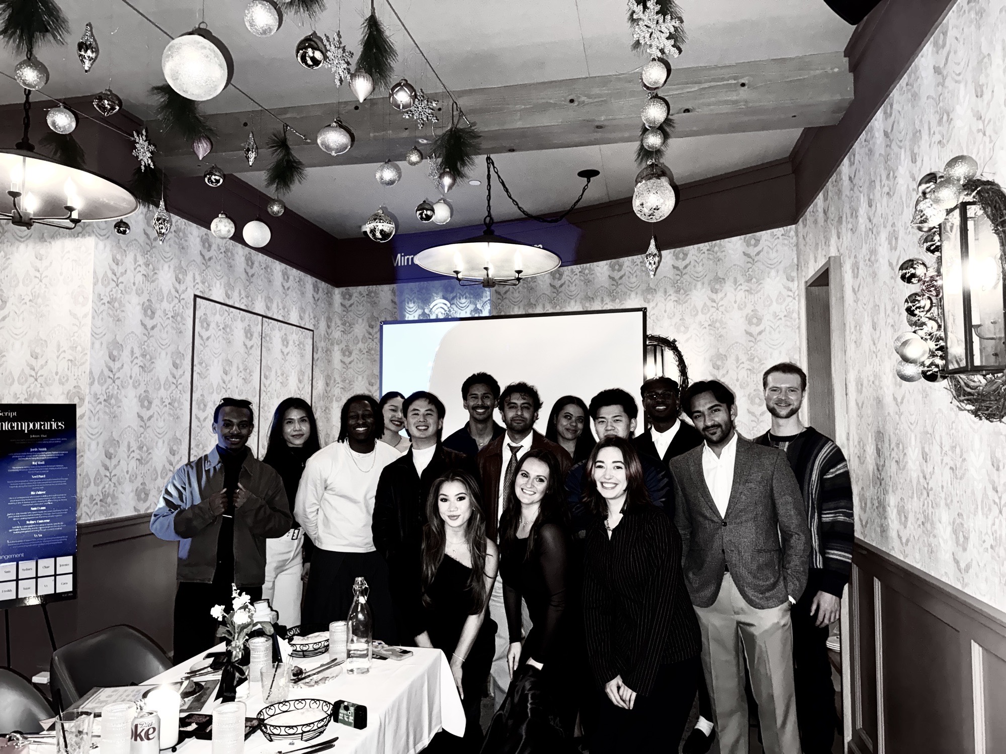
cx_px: 503
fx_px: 697
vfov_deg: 56.8
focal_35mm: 24
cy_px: 377
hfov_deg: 71.6
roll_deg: -1.0
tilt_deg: +3.8
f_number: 1.78
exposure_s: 1/11
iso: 400
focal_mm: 6.76
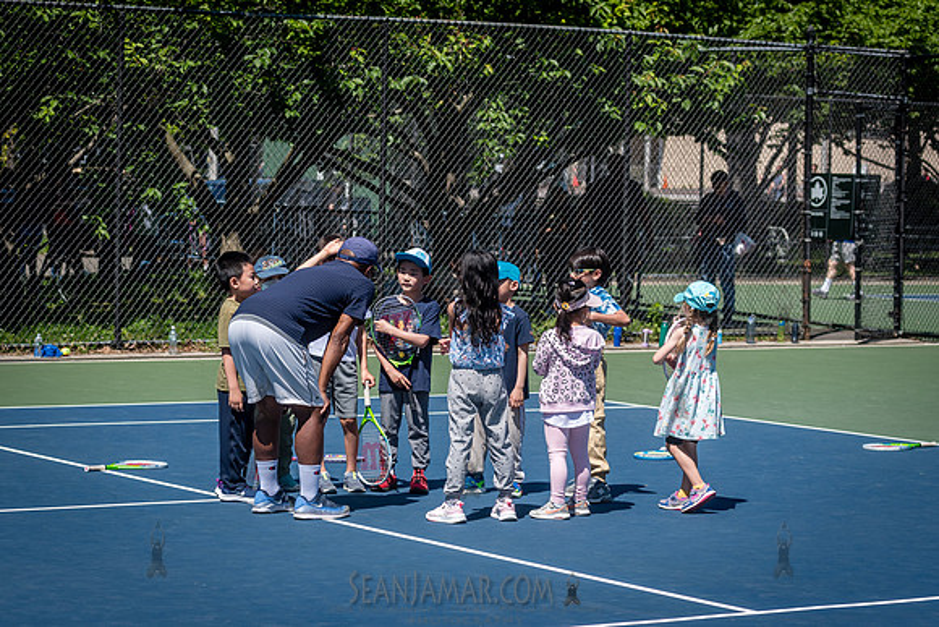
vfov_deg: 12.7
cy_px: 332
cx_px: 476
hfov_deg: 18.9
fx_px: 2815
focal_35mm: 108
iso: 200
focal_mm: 80
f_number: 5
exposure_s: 1/1600
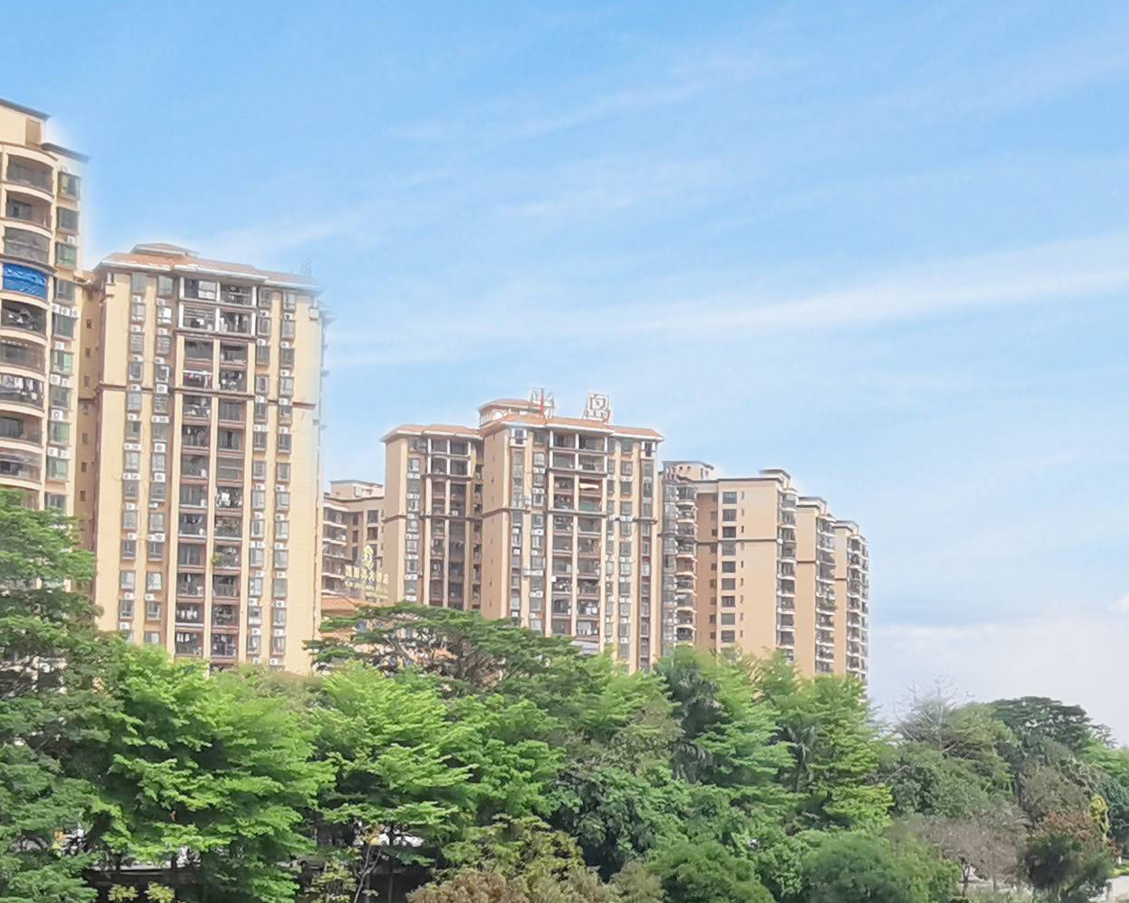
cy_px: 653
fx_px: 2039
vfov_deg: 24.8
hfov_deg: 30.2
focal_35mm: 61
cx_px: 910
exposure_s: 1/1597
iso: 50
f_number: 2.2
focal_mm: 2.26
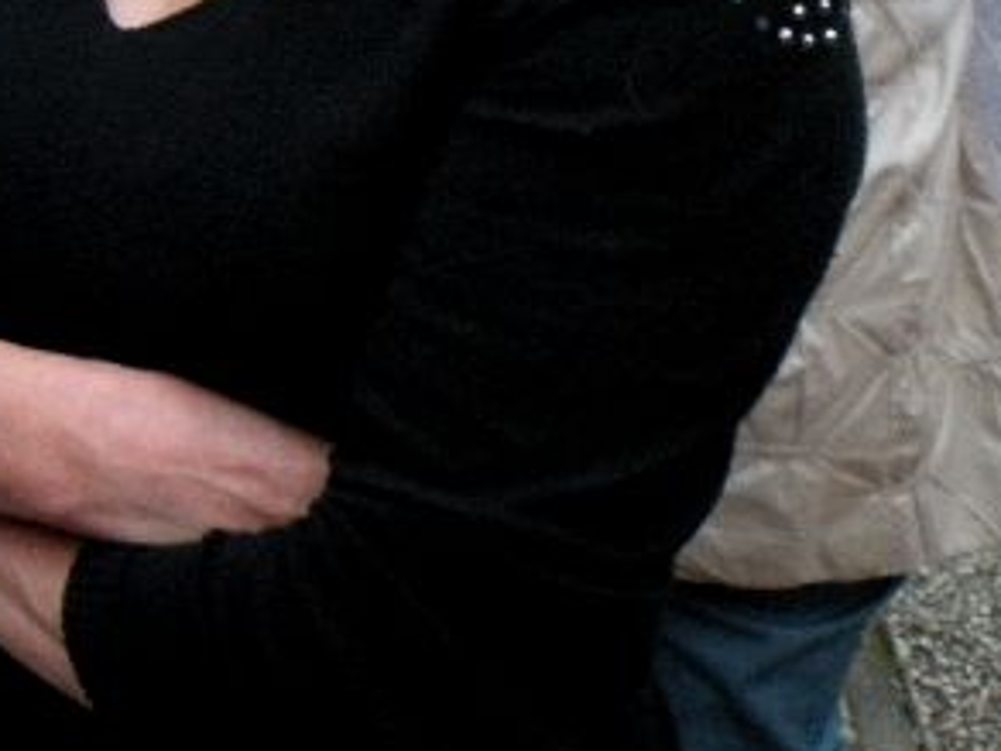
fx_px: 2140
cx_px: -264
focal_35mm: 74
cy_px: -257
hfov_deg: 23.6
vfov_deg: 18.4
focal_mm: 4.7
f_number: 4
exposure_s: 1/60
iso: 400
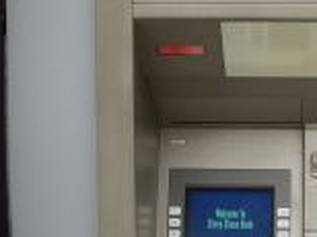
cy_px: 80
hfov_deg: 19.2
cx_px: 333
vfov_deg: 14.9
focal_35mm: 99
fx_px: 905
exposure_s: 1/80
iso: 100
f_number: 3.3
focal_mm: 6.3
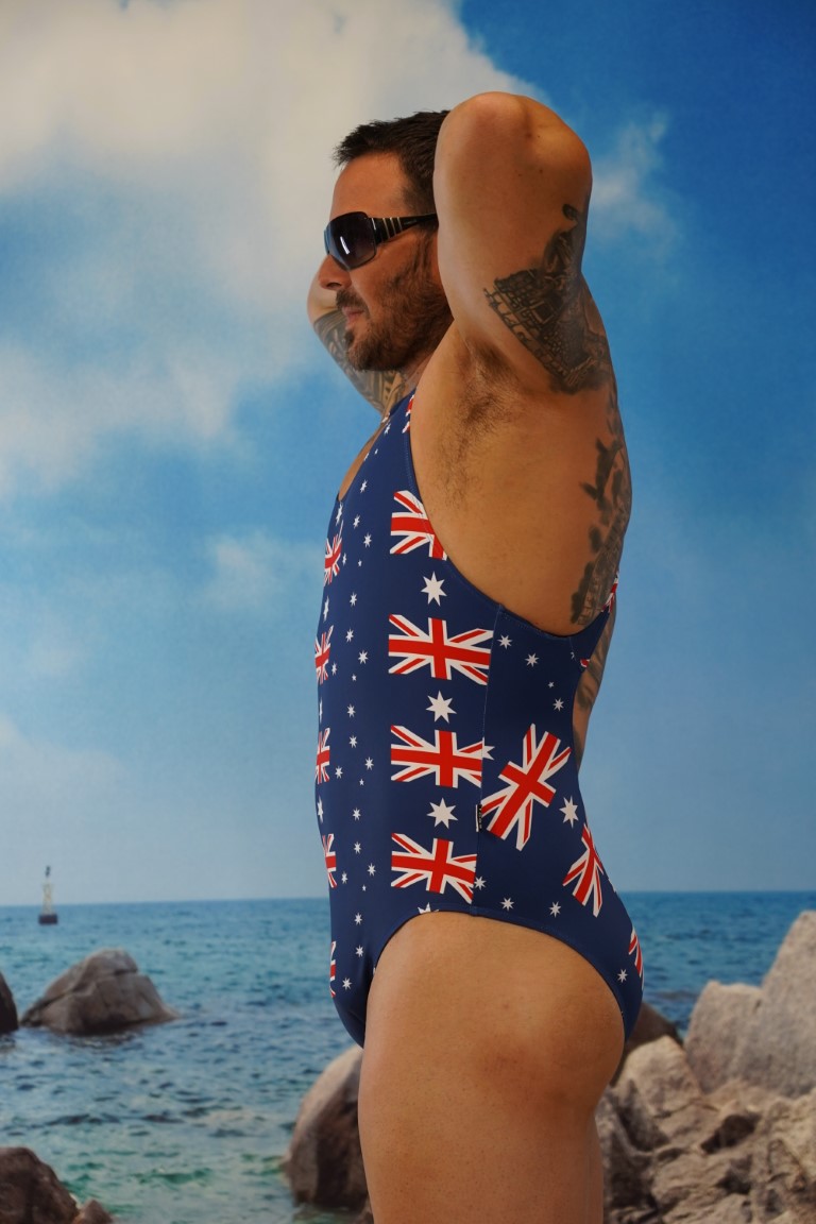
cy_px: 612
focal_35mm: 73
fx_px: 2482
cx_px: 408
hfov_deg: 18.7
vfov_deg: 27.7
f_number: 5
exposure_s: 1/100
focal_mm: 73
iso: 800
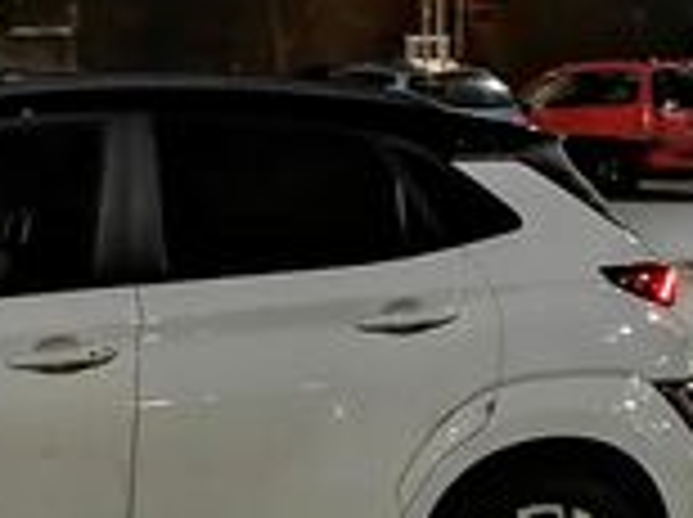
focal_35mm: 132
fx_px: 2638
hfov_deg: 14.4
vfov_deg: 11.2
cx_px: -194
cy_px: 257
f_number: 1.8
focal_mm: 5.3
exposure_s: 4
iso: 1000
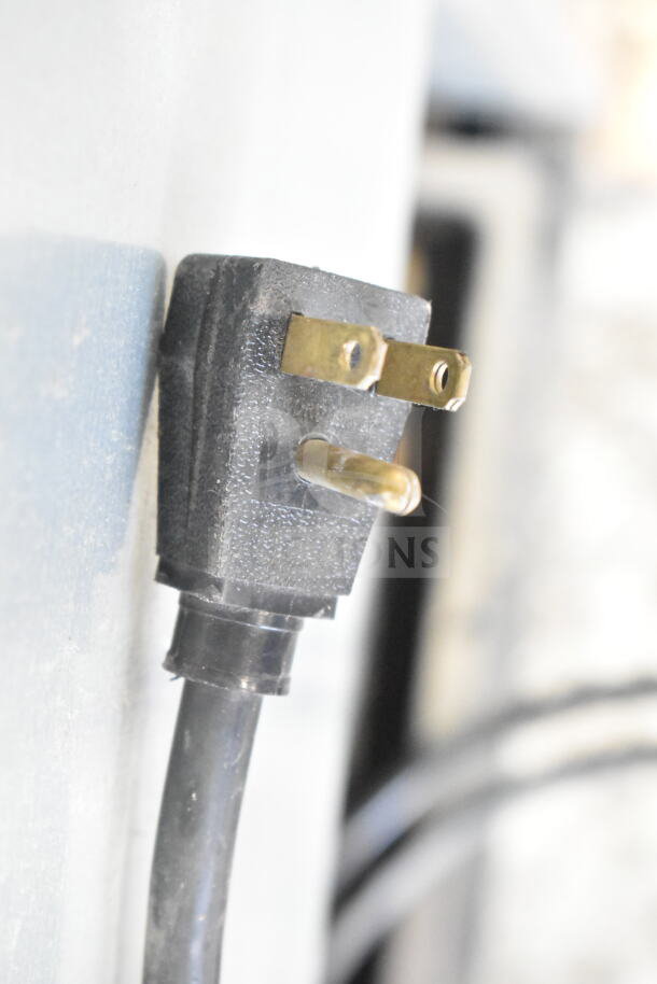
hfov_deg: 16.6
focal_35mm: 82
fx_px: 2257
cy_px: 492
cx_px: 328
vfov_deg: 24.6
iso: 12800
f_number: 5.6
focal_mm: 55
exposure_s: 1/100
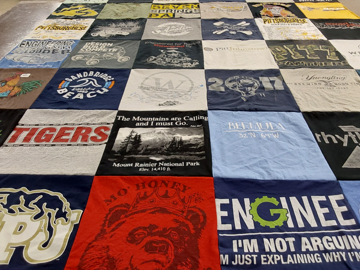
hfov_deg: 63.4
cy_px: 135
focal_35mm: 28
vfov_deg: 49.7
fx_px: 291
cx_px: 180
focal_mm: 2.91
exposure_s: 1/60
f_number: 1.9
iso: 160
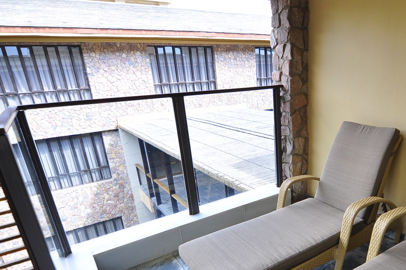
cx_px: 280
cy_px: 184
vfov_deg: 50.5
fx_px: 279
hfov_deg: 69.5
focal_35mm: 25
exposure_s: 1/320
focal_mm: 11
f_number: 2.8
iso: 400
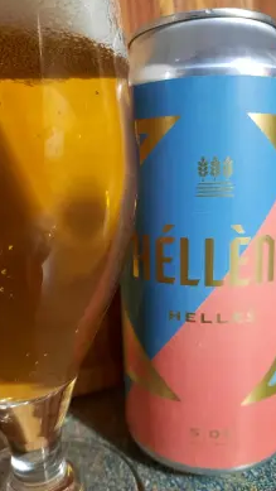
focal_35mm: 28
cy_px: 240
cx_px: 127
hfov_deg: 41.5
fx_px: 364
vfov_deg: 67.9
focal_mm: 4.6
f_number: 2
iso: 320
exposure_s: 1/24
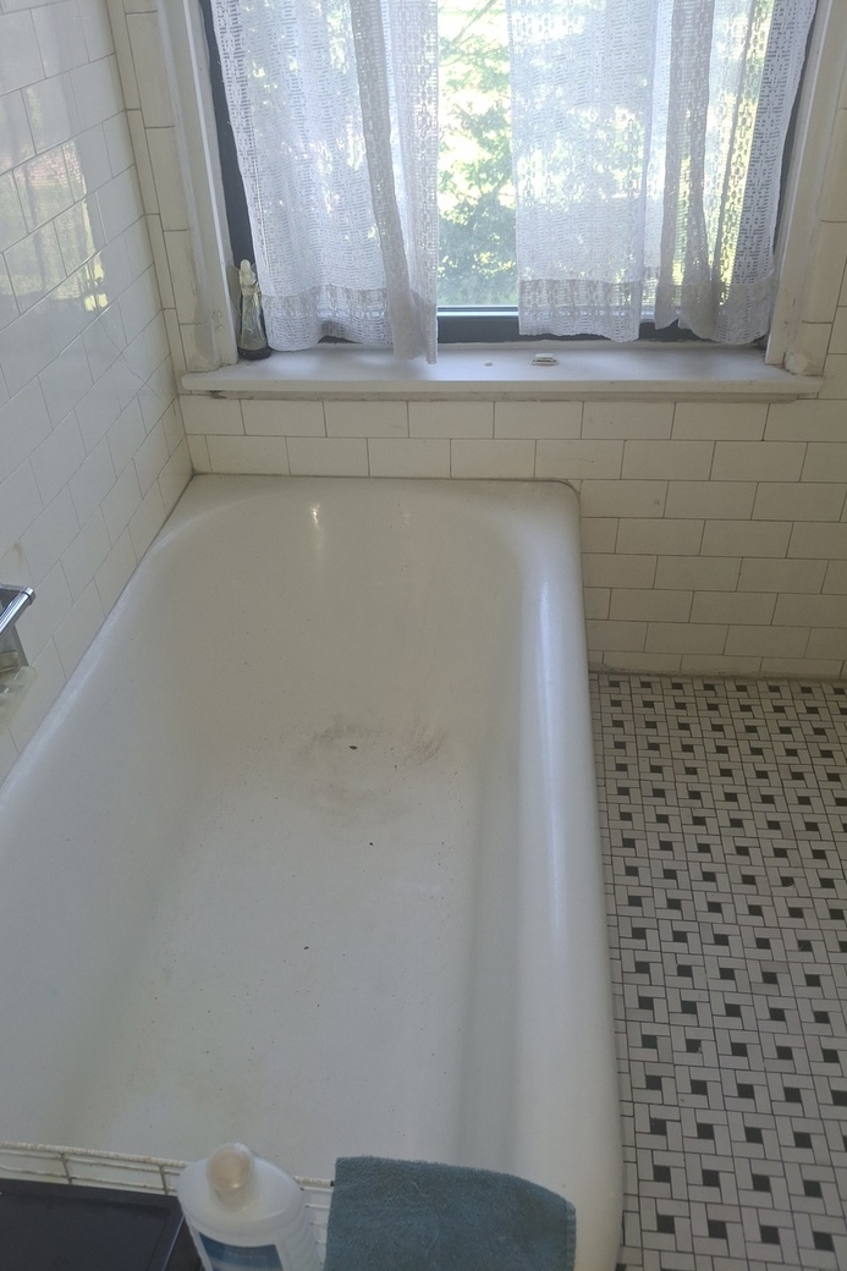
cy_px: 656
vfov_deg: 67.4
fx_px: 953
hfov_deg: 47.9
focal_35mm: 27
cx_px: 394
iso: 25
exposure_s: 1/120
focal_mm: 4.69
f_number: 1.8
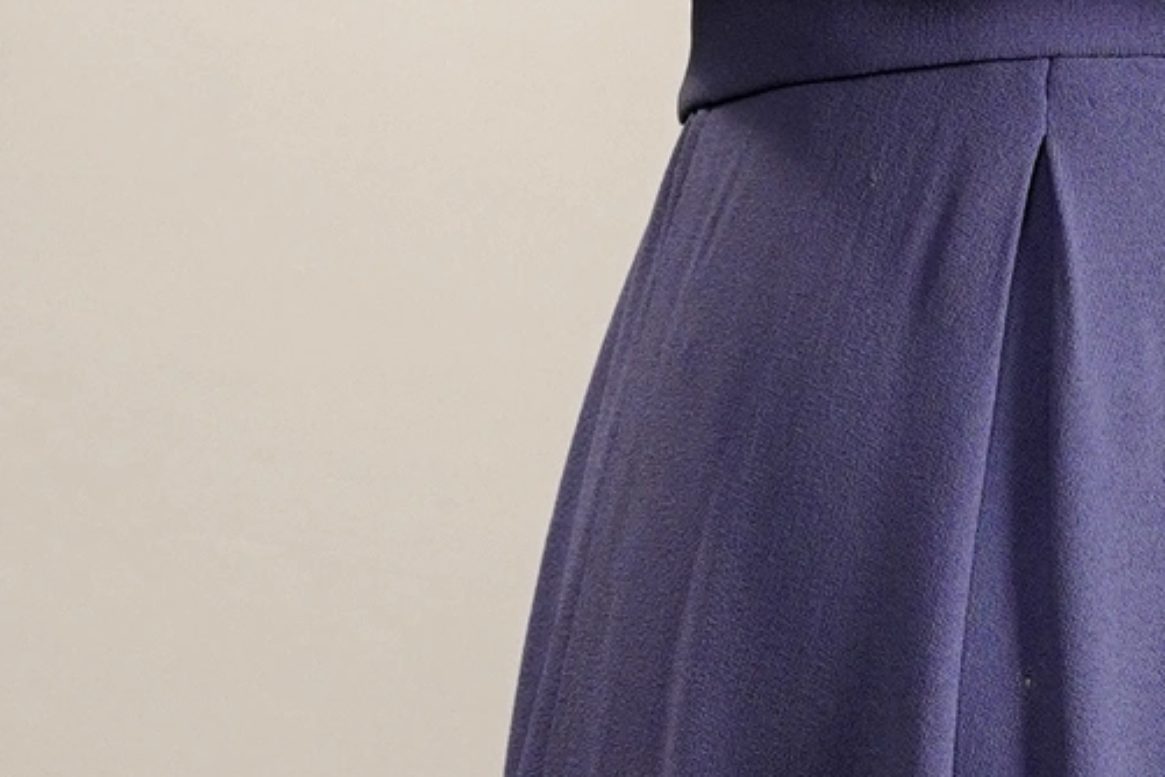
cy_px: 458
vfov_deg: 5.0
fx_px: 8931
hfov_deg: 7.4
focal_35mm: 276
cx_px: 1260
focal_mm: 32
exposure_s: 1/80
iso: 400
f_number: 5.6
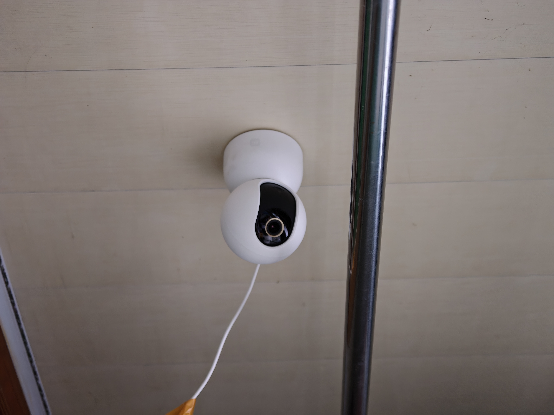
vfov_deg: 21.0
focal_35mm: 70
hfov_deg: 27.8
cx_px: 277
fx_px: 1120
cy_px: 208
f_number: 2.2
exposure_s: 1/14
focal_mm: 20.1
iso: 1250
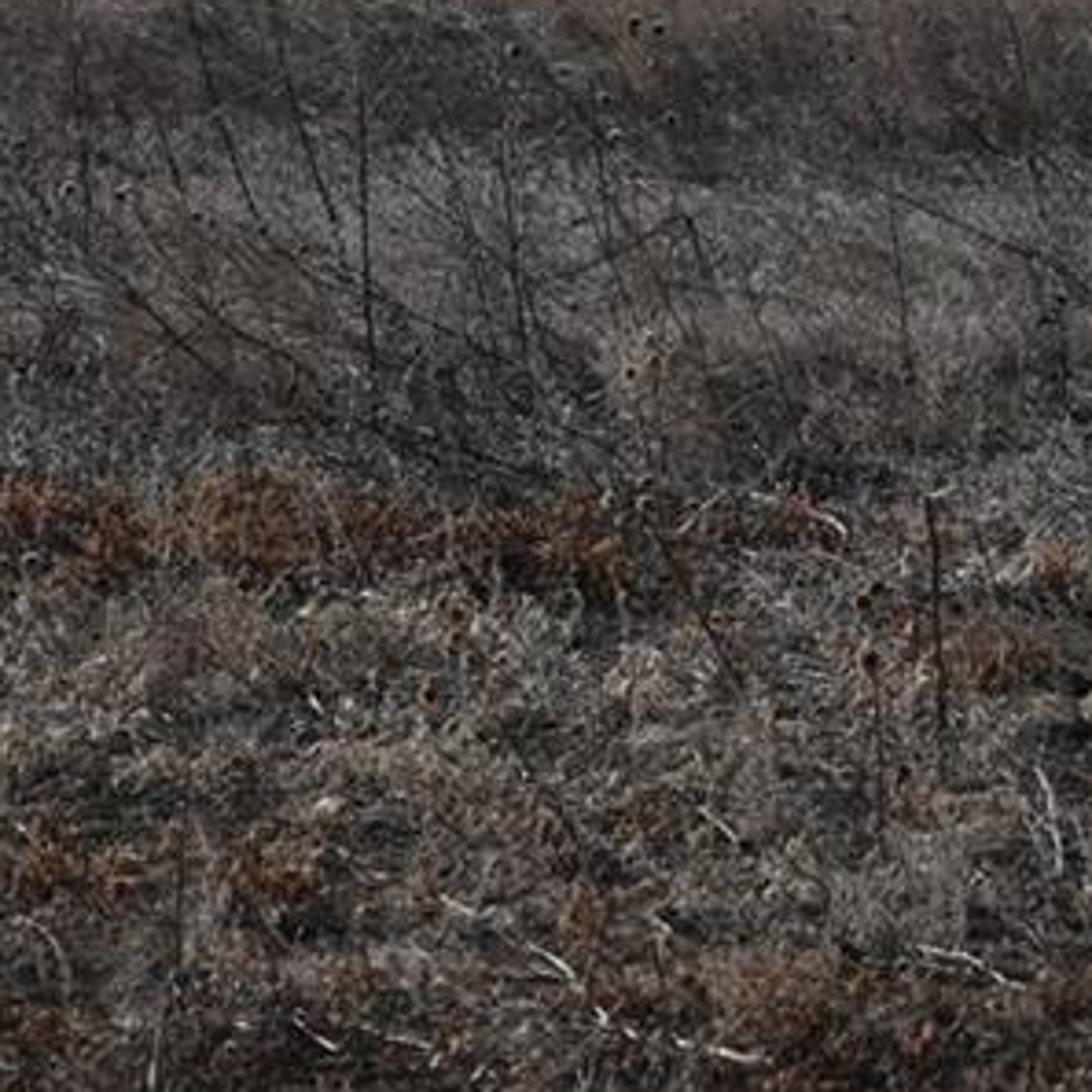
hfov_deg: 5.1
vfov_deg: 5.1
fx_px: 12242
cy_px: 20
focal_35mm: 343
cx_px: 1673
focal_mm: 75
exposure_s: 1/800
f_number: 7.1
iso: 100
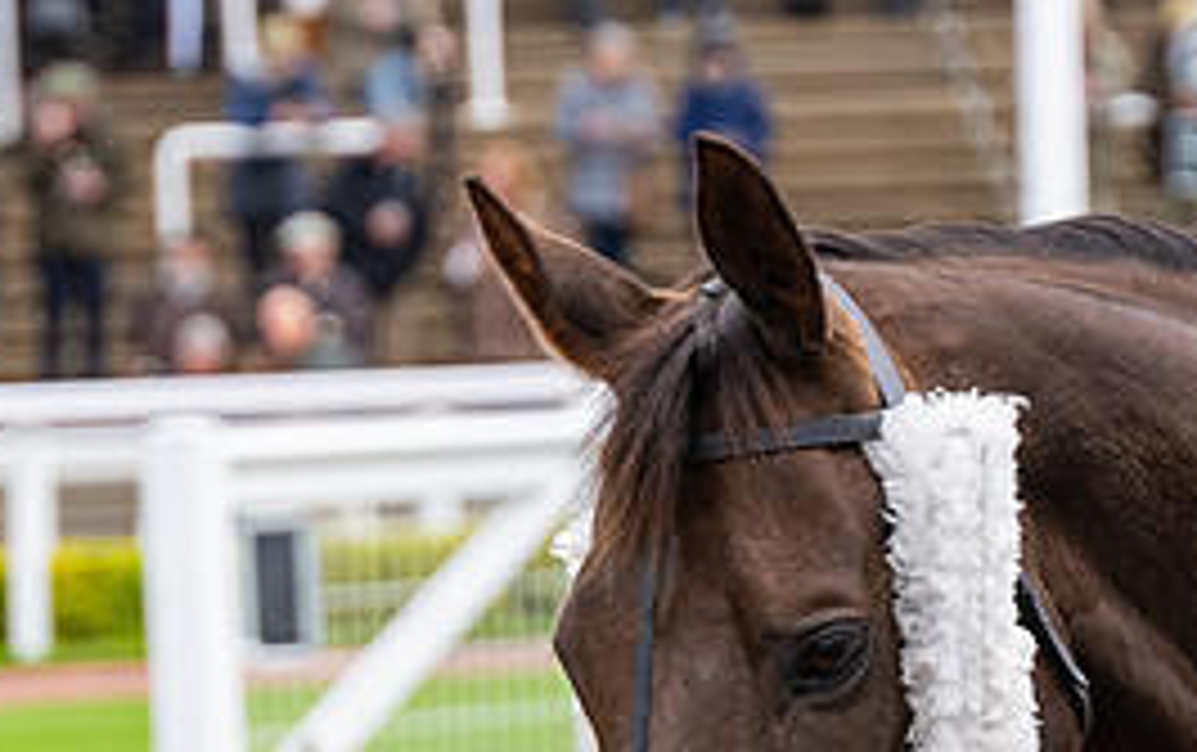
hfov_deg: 6.4
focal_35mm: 326
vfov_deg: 4.0
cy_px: 793
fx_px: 10648
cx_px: 1022
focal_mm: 98
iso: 800
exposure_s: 1/1600
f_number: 4
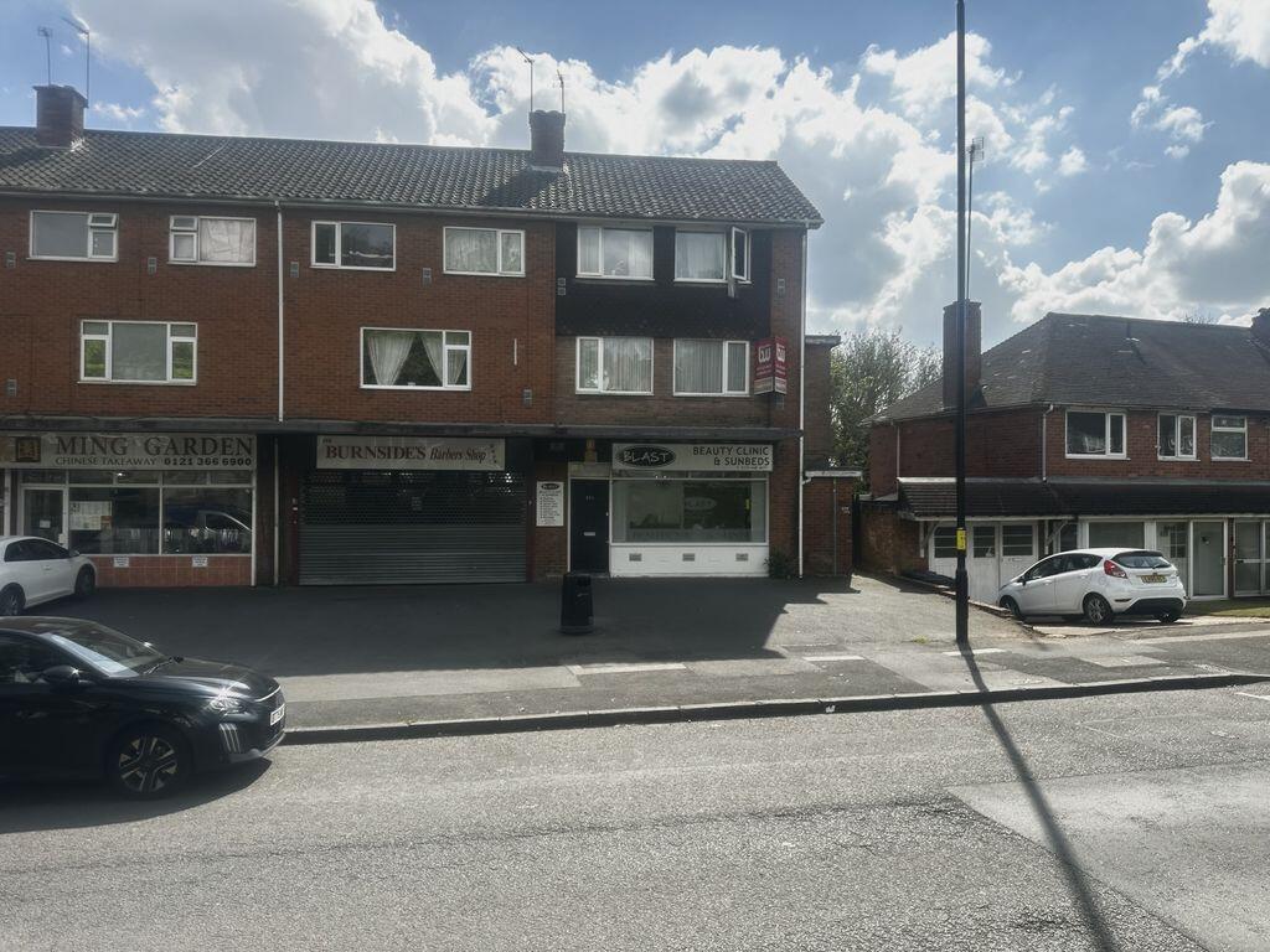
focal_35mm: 24
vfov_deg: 56.8
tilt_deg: +2.2
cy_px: 476
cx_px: 635
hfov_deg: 71.6
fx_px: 881
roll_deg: +0.2
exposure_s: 1/4016
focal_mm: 6.86
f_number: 1.78
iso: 80
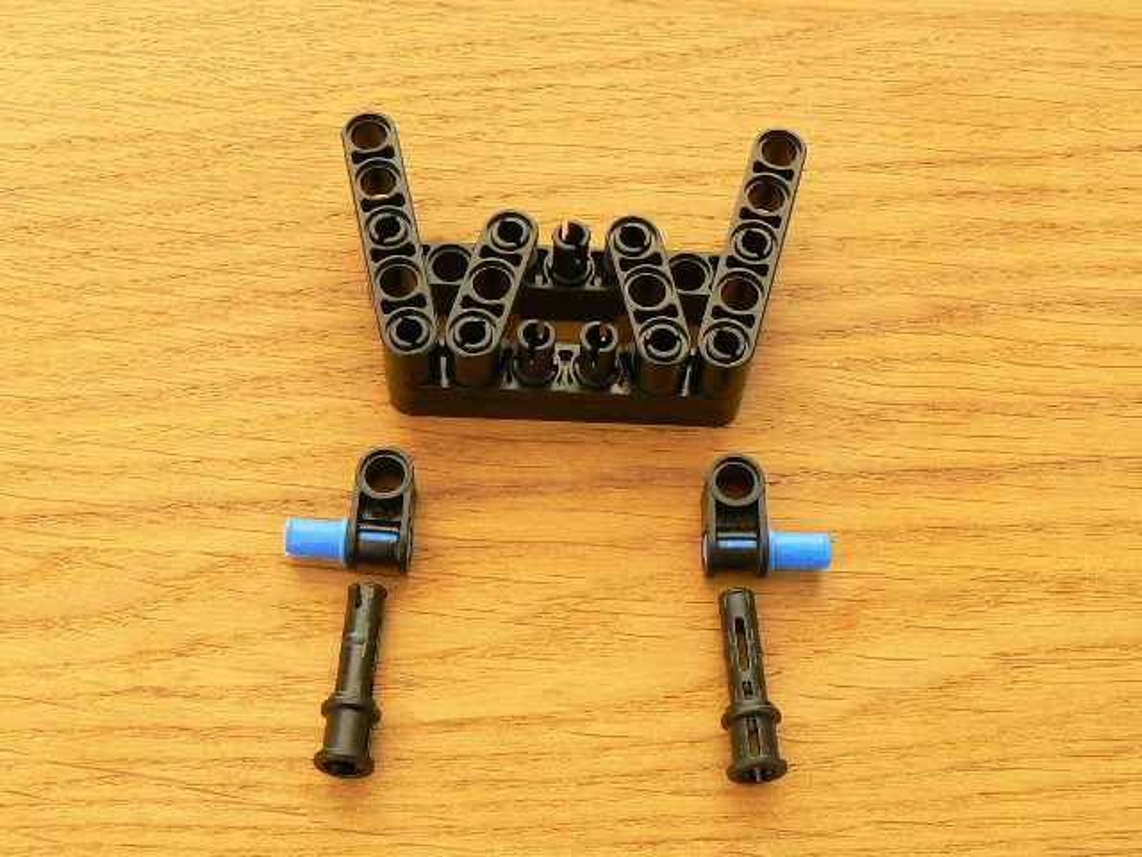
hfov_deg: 38.9
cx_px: 571
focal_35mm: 49
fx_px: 1617
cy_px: 428
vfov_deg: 29.7
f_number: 5
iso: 100
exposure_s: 2
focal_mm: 6
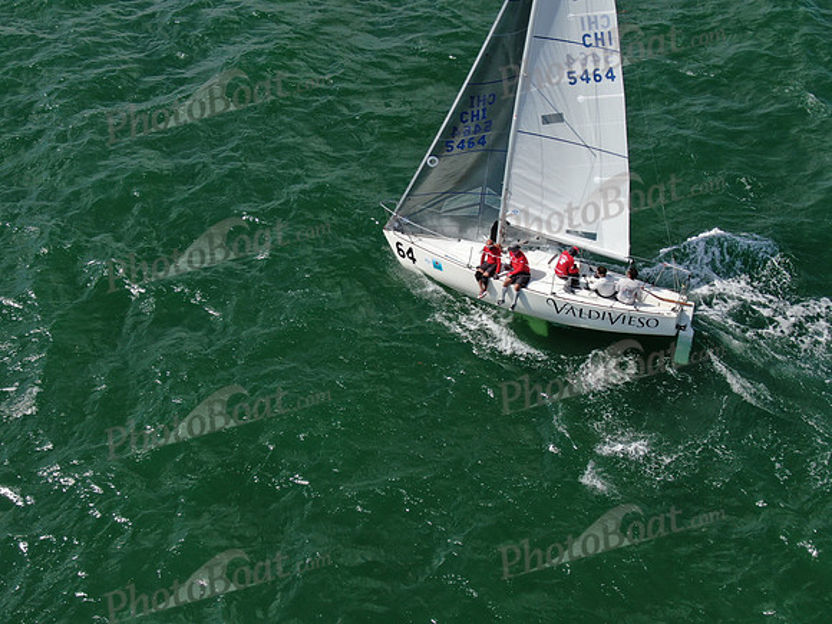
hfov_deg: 39.7
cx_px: 416
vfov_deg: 30.3
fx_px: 1154
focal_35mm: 48
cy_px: 312
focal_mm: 8.6
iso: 100
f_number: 3.8
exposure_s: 1/1000
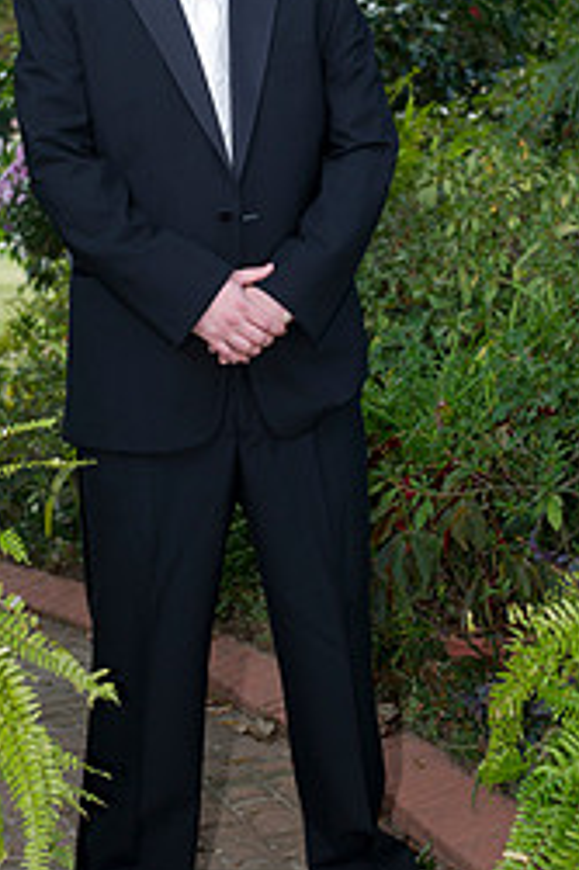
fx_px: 2512
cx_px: 286
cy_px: 312
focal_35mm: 104
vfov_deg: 19.6
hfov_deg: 13.1
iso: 400
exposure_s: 1/100
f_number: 5.6
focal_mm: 58
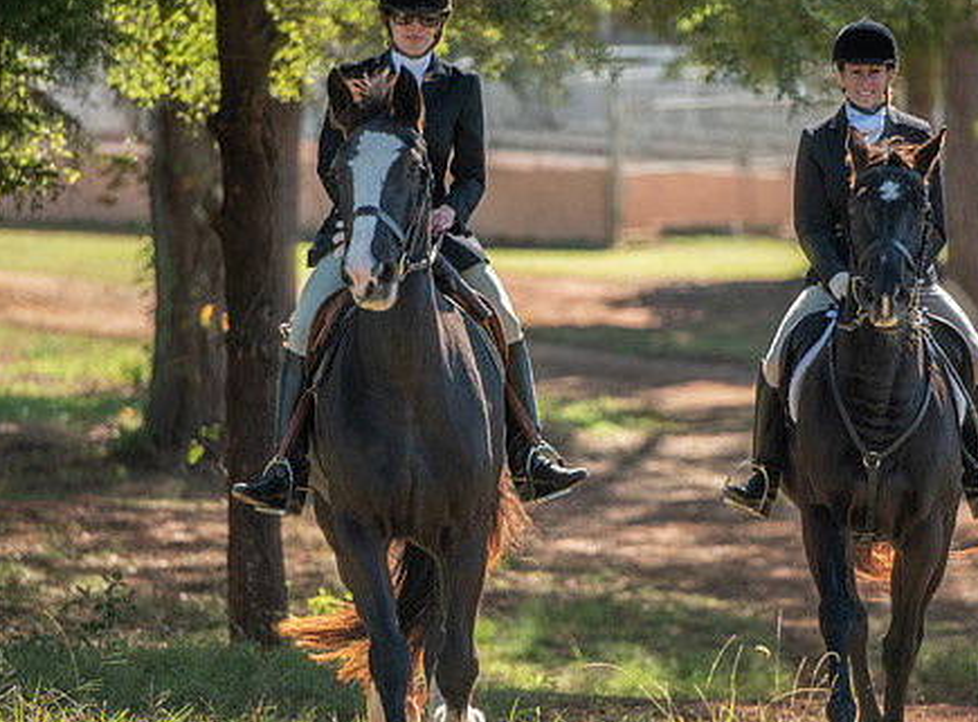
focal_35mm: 311
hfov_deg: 6.4
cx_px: 582
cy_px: 351
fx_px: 8736
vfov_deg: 4.7
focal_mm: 200
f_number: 4
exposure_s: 1/320
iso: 280
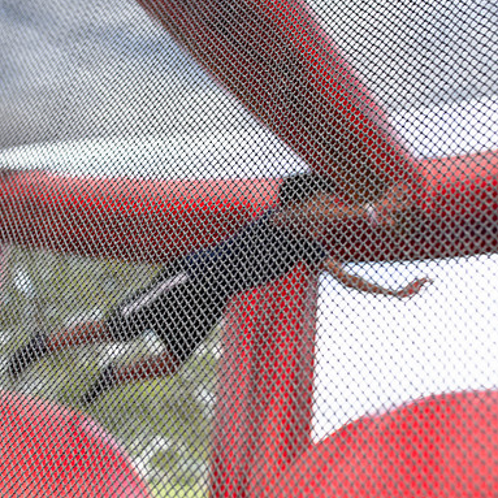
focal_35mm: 45
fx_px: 732
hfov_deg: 37.6
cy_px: 249
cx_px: 248
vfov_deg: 37.6
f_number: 2.8
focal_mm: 35
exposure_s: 1/640
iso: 64
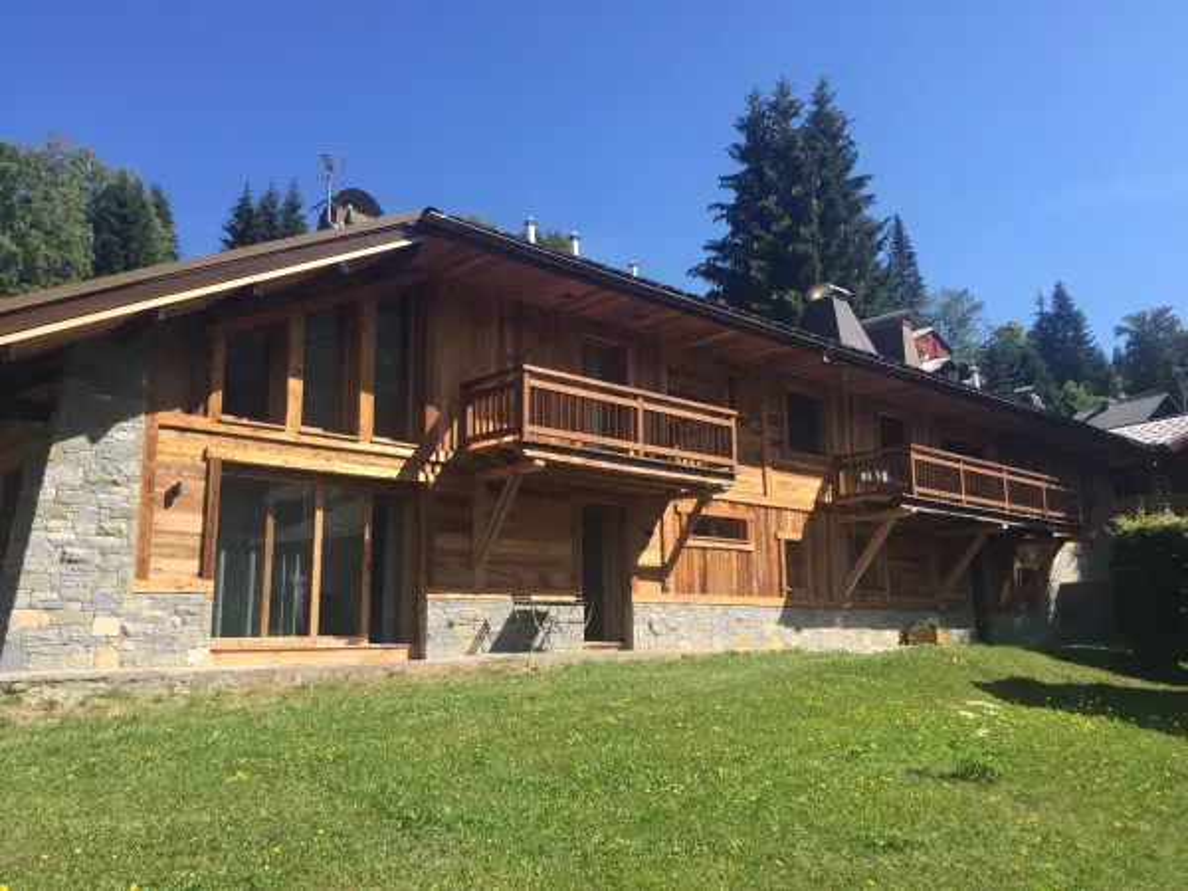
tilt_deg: +11.0
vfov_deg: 48.2
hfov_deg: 61.7
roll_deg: +0.1
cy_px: 446
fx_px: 995
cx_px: 594
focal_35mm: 29
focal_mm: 4.15
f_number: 2.2
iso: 32
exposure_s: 1/964
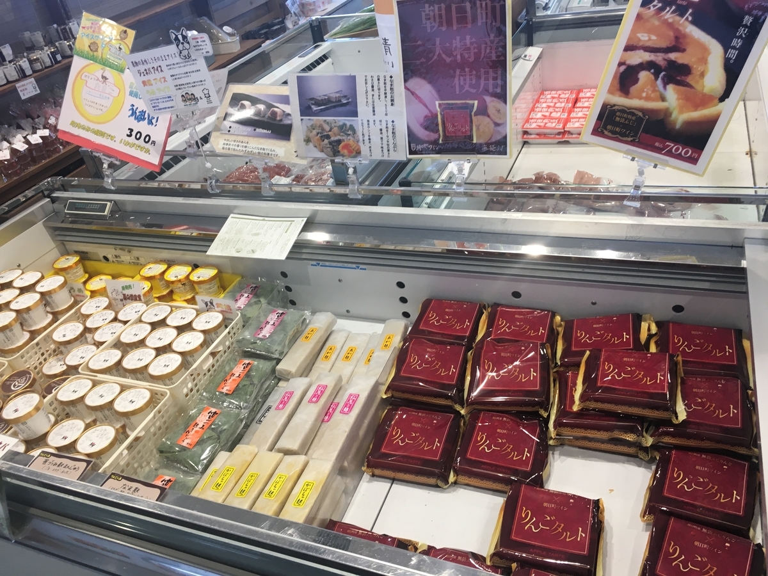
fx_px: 643
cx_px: 384
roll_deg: +11.6
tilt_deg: -31.0
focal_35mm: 29
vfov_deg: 48.2
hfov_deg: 61.7
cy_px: 288
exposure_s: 1/40
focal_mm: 4.15
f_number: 2.2
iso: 25
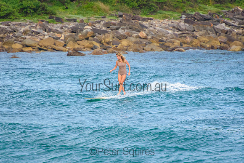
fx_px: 4067
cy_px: 82
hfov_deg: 3.4
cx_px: 122
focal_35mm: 600
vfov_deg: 2.3
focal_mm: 400
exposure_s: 1/1600
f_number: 5.6
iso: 900
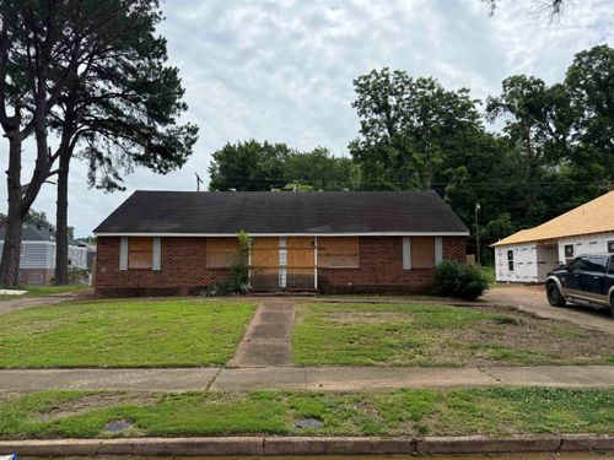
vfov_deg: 56.8
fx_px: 426
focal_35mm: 24
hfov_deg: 71.6
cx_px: 307
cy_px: 230
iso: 100
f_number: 1.78
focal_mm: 6.76
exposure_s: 1/5714
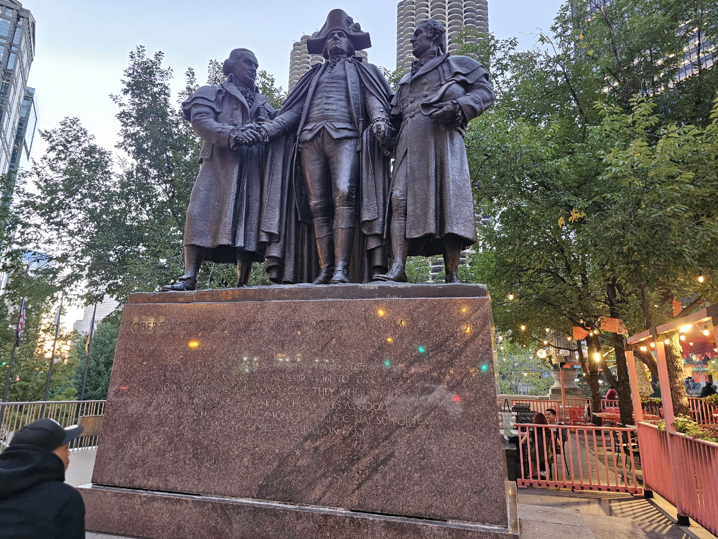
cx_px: 359
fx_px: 477
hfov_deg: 73.9
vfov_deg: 58.9
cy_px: 270
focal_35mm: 23
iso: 800
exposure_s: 1/60
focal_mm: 6.3
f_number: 1.7
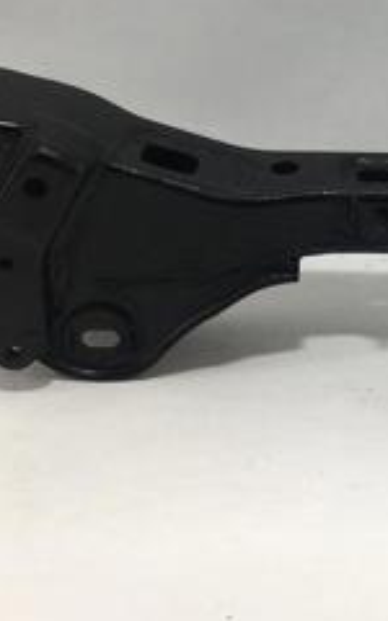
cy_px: 57
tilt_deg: -22.4
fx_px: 1387
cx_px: 447
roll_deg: -0.4
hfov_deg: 15.4
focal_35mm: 82
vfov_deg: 24.5
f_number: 2.2
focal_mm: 4.15
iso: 25
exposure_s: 1/545
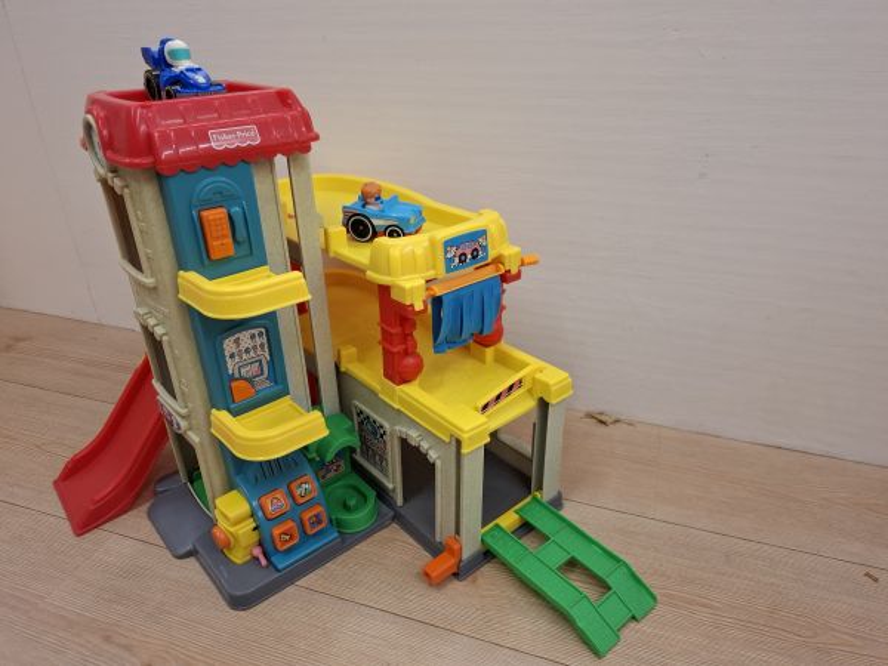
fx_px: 590
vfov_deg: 58.9
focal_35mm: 23
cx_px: 444
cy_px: 333
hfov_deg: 73.9
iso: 200
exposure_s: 1/100
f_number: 1.8
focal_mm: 5.54
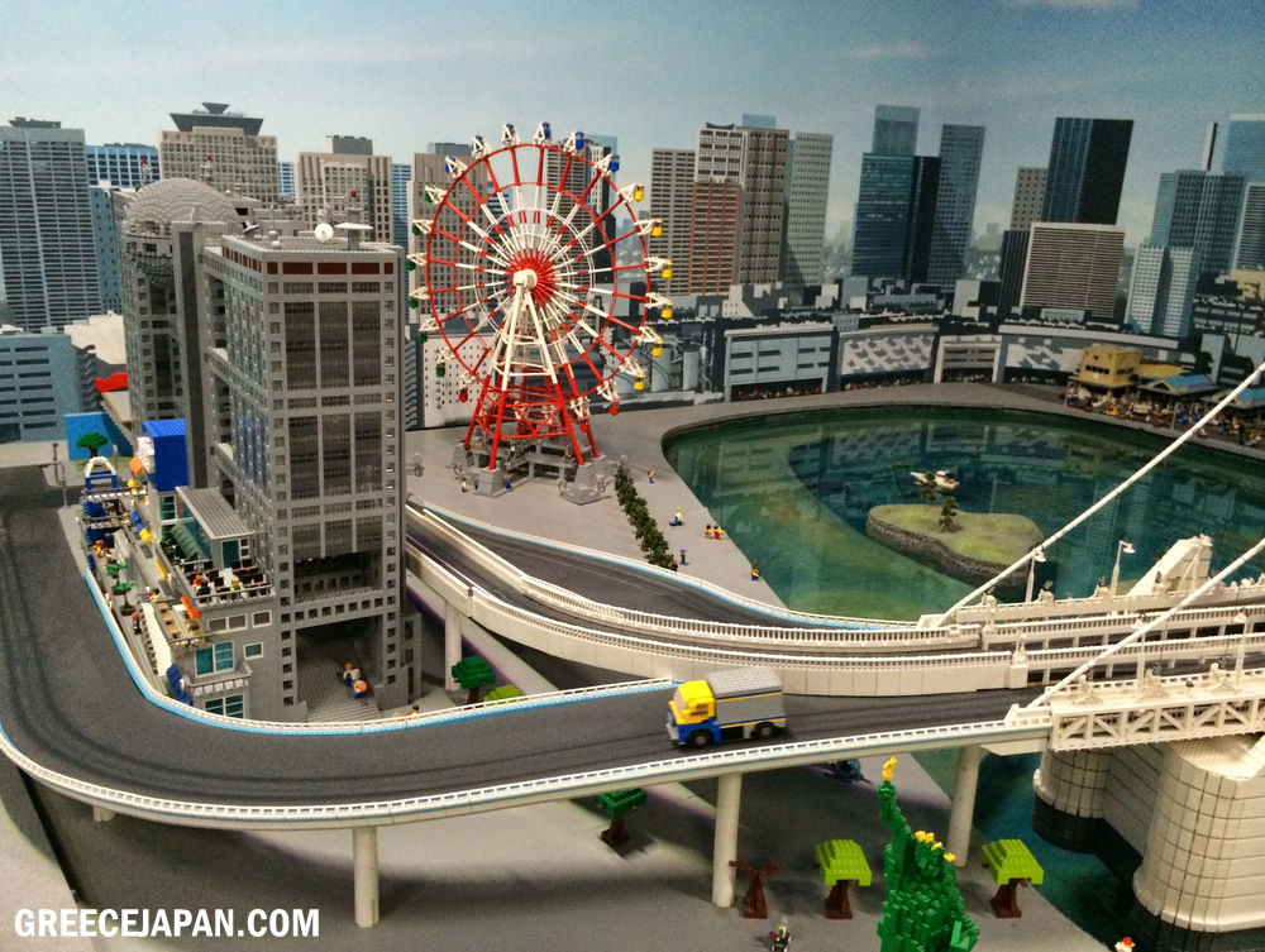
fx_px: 1098
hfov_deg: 59.9
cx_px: 632
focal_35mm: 30
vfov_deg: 46.9
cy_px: 476
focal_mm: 4.12
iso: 320
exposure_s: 1/15
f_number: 2.2
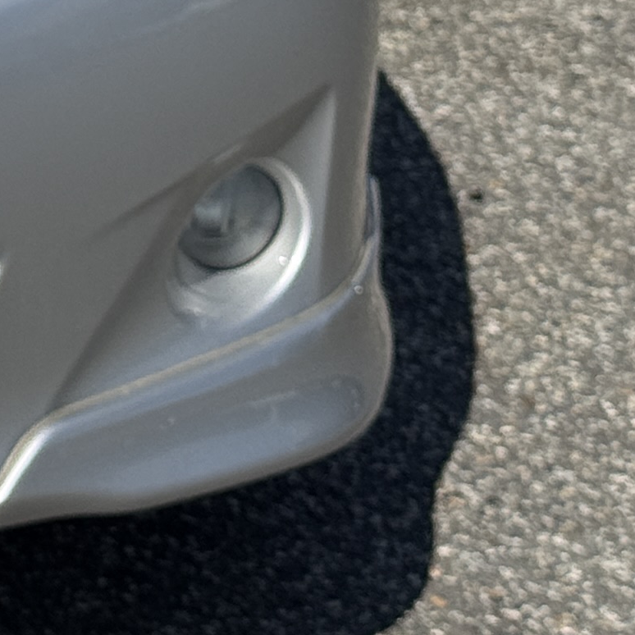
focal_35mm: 221
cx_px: -765
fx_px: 4587
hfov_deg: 7.5
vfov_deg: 7.7
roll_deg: -1.4
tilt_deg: -11.8
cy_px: -407
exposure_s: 1/8772
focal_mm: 6.76
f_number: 1.78
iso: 80
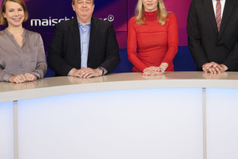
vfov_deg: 27.3
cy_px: 46
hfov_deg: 39.8
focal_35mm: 49
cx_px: 160
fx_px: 324
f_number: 5
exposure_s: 1/125
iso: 2000
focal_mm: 31
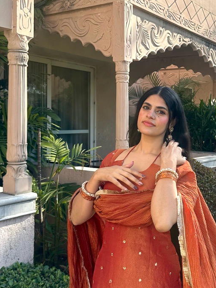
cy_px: 136
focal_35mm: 45
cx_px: 157
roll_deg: -1.9
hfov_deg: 31.7
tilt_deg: -0.4
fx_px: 375
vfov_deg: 42.1
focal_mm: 6.86
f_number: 1.78
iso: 80
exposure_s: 1/2028
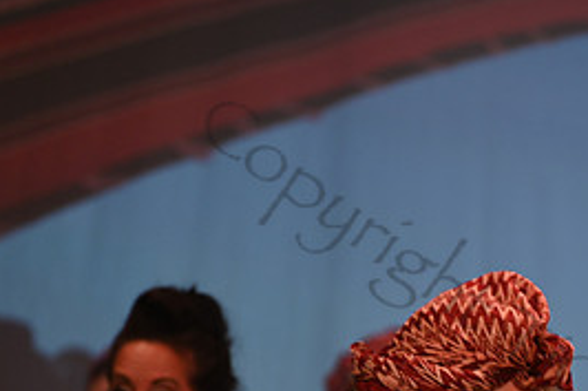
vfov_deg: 3.1
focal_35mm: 436
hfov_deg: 4.7
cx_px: 639
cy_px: 423
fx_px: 7117
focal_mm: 200
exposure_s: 1/160
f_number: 2.8
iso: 640
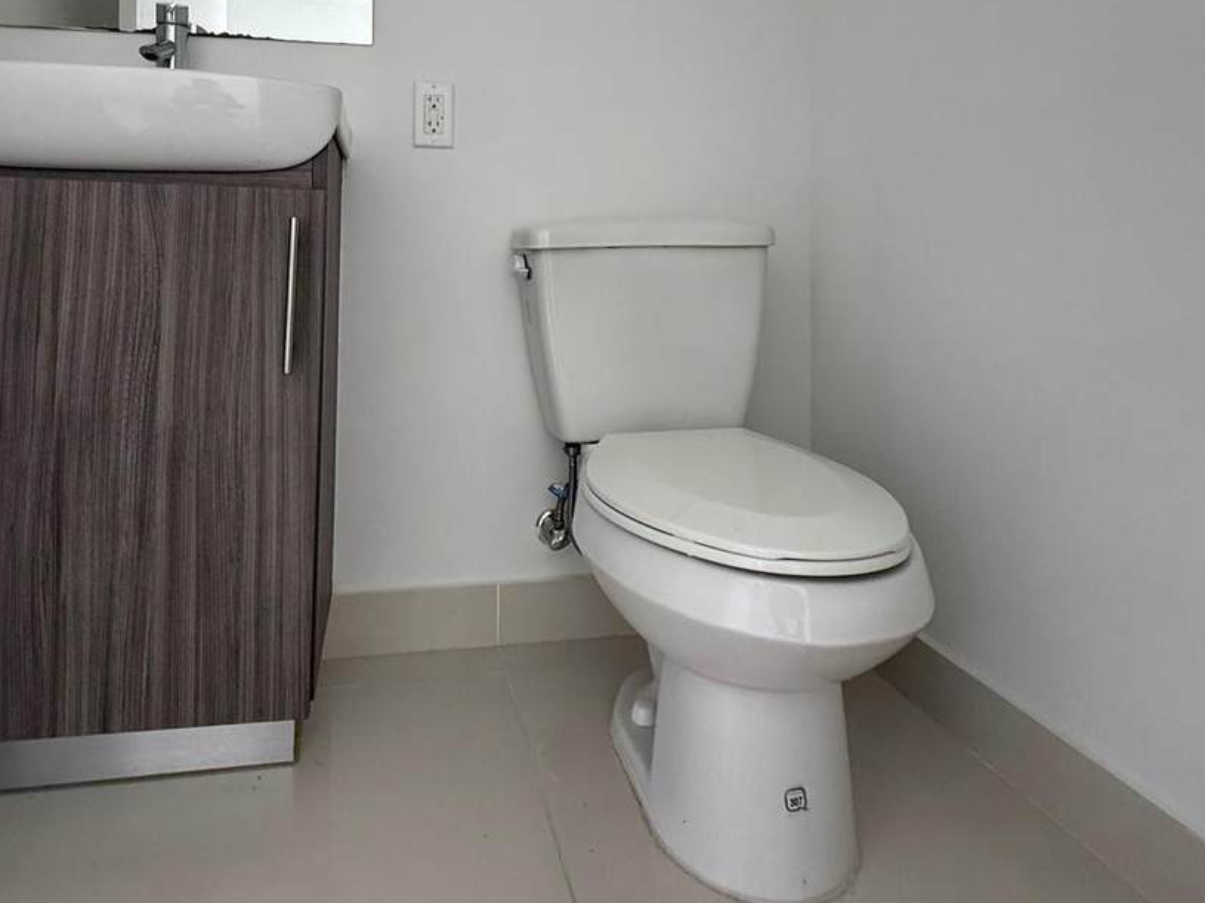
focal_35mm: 22
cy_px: 251
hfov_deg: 76.0
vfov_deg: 58.6
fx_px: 766
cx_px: 517
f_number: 2.2
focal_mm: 2.22
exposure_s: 1/99
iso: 250
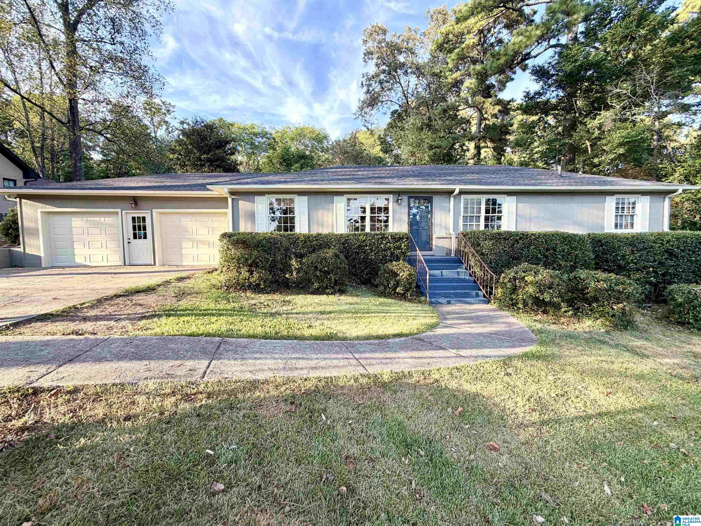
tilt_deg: -3.7
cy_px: 263
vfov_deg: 85.7
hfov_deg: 102.1
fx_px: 284
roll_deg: +2.7
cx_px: 350
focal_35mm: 14
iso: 40
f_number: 2.2
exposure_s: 1/170
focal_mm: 2.22
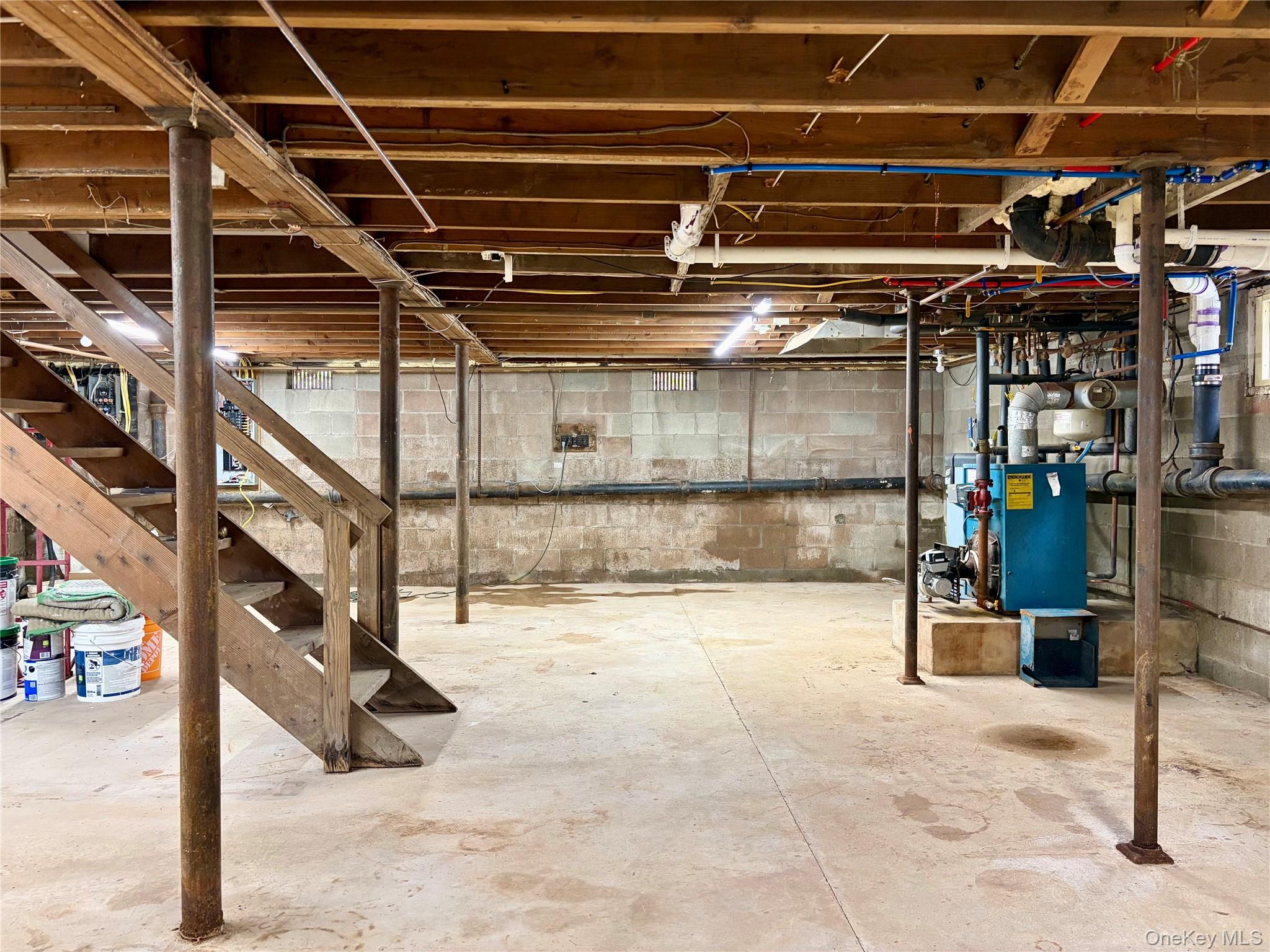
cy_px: 476
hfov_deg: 67.3
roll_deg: +1.0
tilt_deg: -1.0
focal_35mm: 26
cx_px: 635
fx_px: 954
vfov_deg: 53.1
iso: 200
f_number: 1.6
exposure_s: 1/60
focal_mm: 5.96
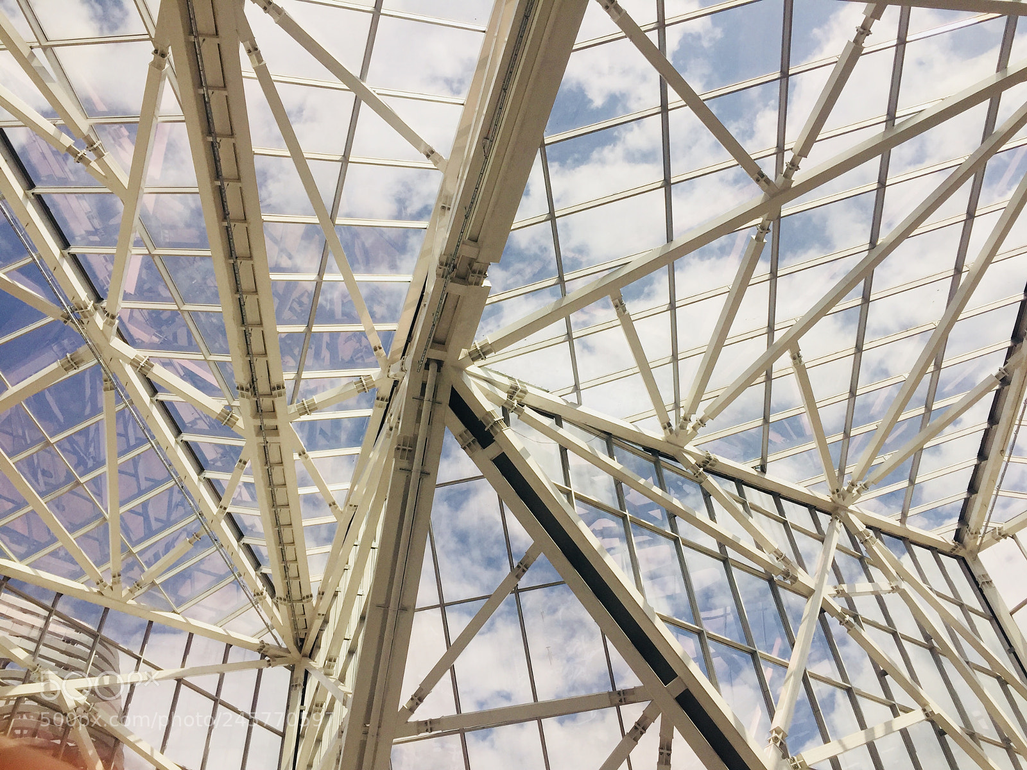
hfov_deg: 61.7
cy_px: 385
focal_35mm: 29
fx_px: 860
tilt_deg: +48.2
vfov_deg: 48.2
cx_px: 514
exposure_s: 1/3300
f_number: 2.2
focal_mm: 4.15
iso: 32
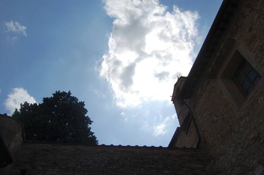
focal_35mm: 27
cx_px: 132
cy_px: 88
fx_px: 198
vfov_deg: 47.8
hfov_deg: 67.5
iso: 200
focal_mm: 18
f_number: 11
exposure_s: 1/640
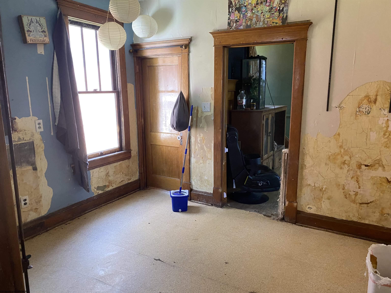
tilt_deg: -11.1
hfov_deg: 67.3
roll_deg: -0.2
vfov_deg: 53.1
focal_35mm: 26
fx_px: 294
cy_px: 146
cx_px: 196
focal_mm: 4.25
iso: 250
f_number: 1.8
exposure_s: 1/60
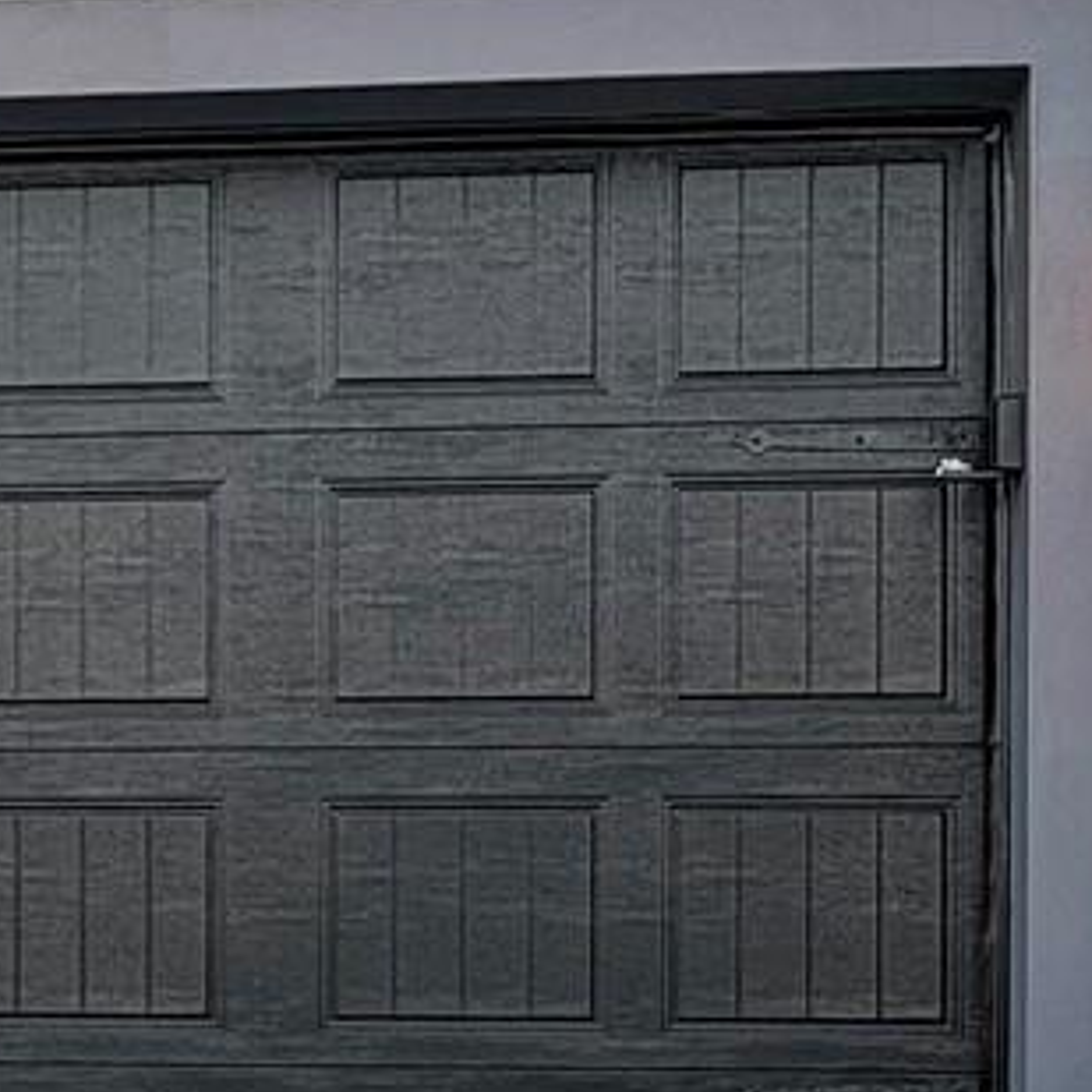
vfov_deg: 26.7
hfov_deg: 26.2
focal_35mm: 64
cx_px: 170
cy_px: 746
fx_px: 2284
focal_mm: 2.22
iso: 40
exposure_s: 1/110
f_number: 2.2
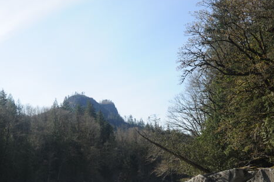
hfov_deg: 32.3
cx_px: 47
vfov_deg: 22.3
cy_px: 138
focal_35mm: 60
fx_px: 456
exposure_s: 1/640
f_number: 9
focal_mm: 35
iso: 400
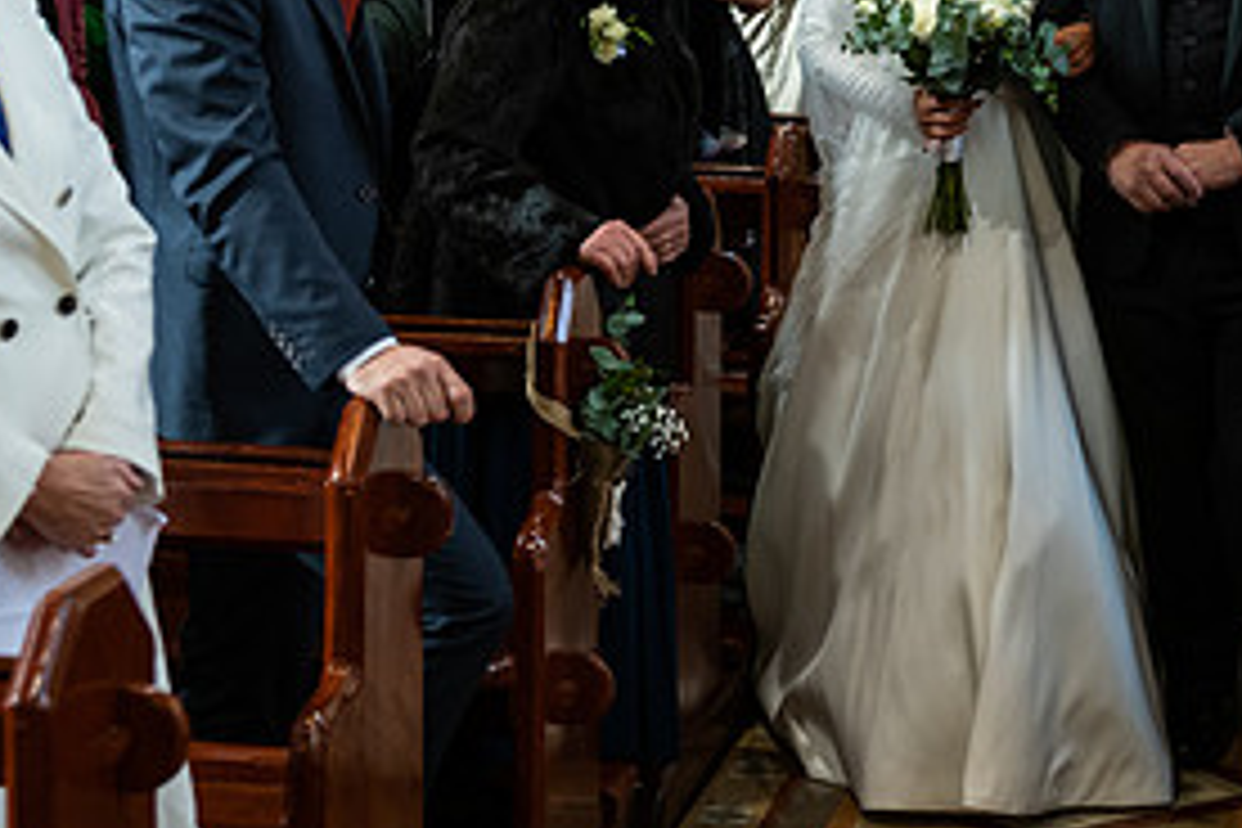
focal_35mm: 101
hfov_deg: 20.2
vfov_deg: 13.4
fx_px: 3484
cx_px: 702
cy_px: 74
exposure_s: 1/160
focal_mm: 48
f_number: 3.5
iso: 800
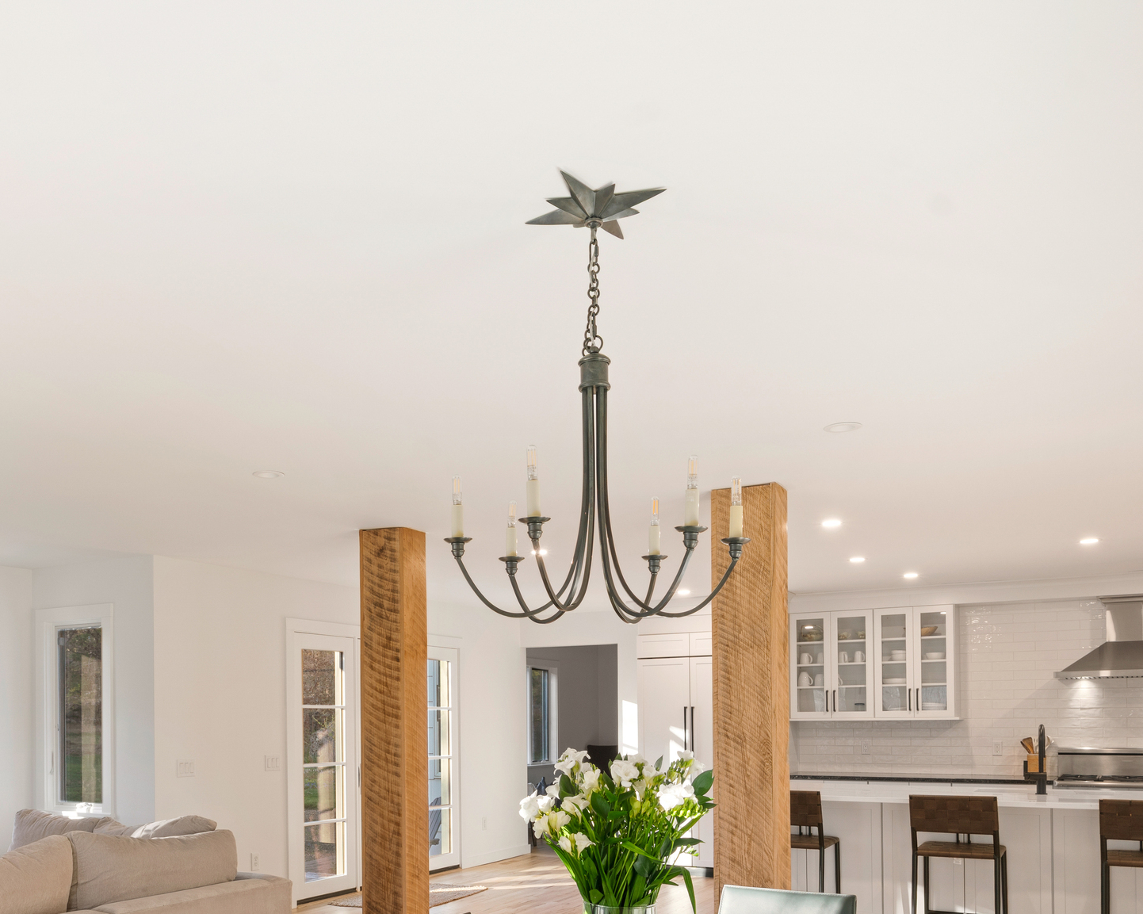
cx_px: 430
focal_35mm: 30
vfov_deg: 45.3
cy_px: 770
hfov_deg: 58.1
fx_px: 1015
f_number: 8
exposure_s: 1/6
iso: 100
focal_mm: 15
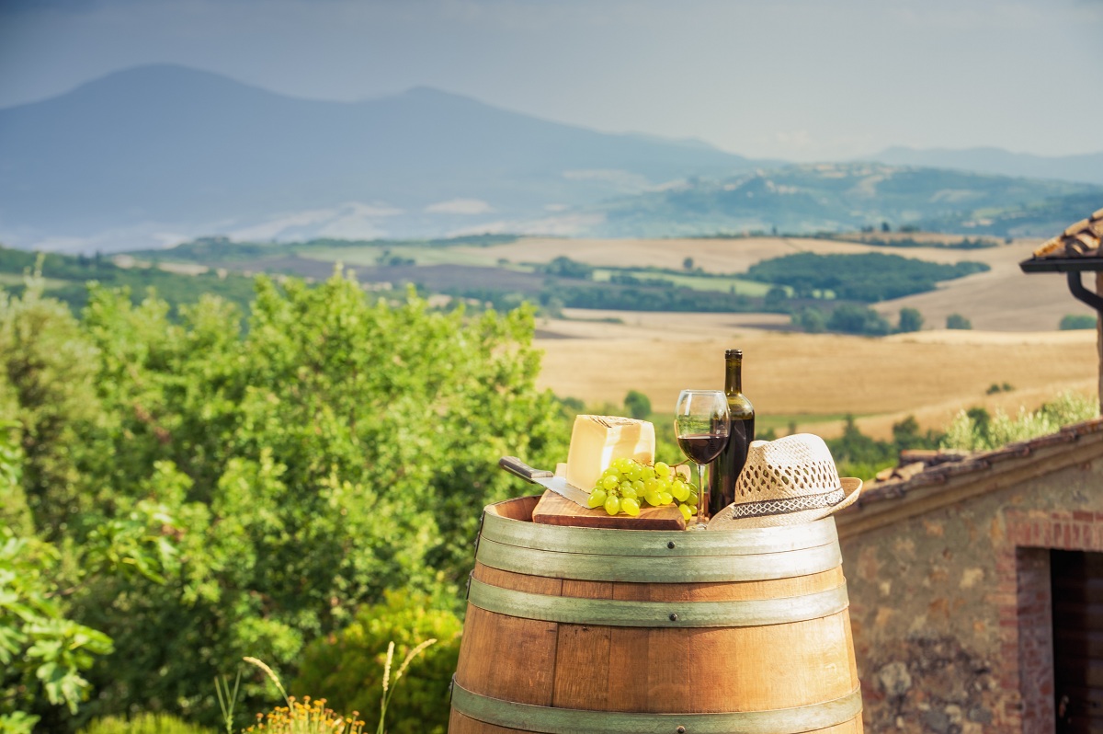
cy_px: 367
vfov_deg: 13.0
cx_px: 552
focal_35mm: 105
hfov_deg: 19.5
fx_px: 3214
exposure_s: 1/80
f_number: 10
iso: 100
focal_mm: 105
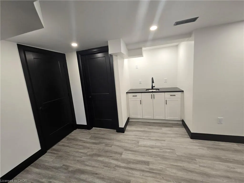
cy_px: 92
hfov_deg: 106.2
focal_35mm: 13
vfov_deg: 89.9
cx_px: 122
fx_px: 92
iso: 125
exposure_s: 1/60
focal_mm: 2.2
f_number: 2.2
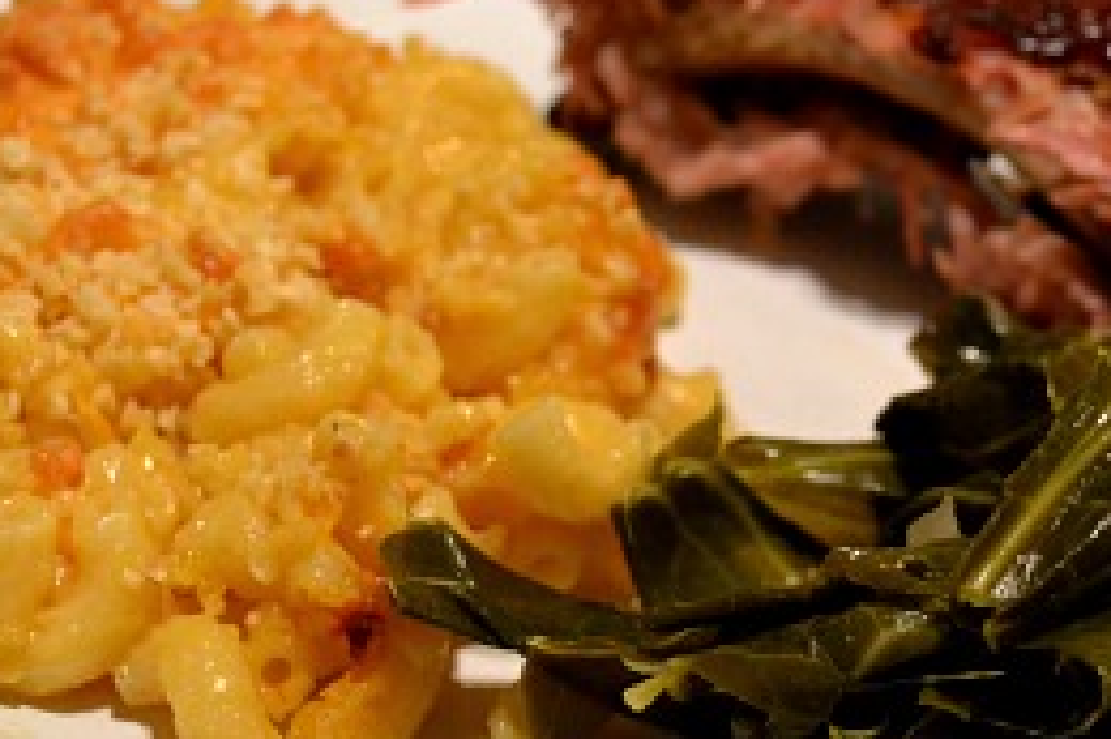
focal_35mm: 75
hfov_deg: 26.7
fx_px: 2313
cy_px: 476
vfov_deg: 18.1
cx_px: 829
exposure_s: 1/40
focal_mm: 26
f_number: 4.2
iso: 3200
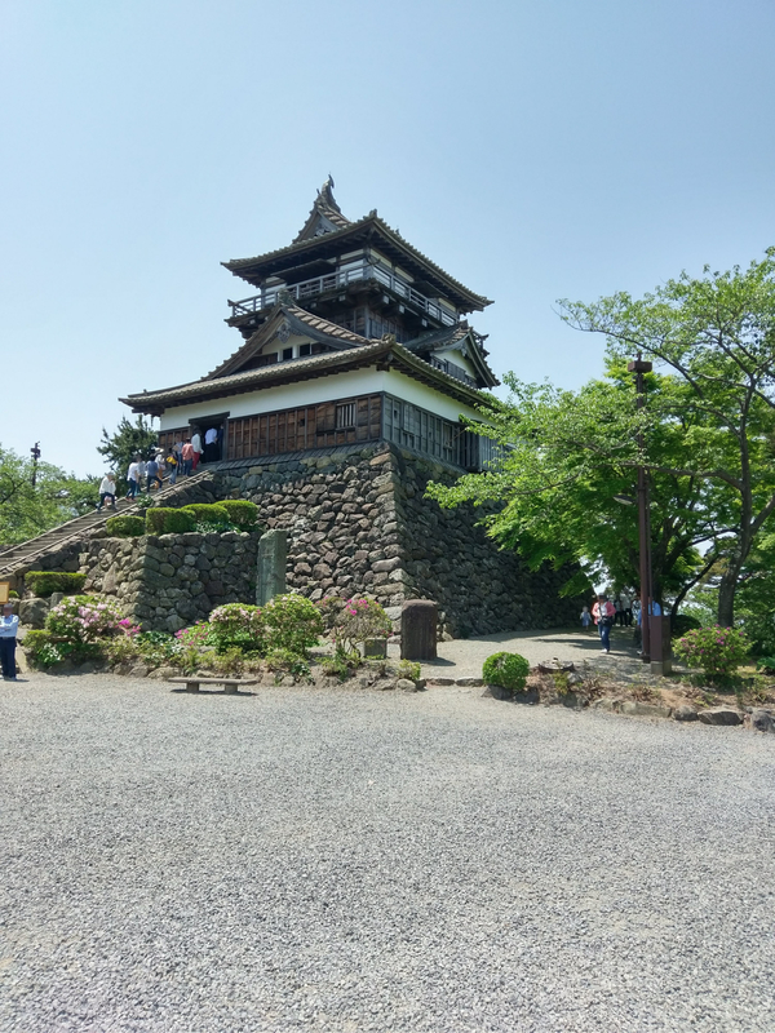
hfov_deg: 53.1
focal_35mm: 26
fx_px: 776
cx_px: 388
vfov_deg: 67.3
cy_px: 516
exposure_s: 1/1500
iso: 100
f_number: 1.8
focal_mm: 4.58
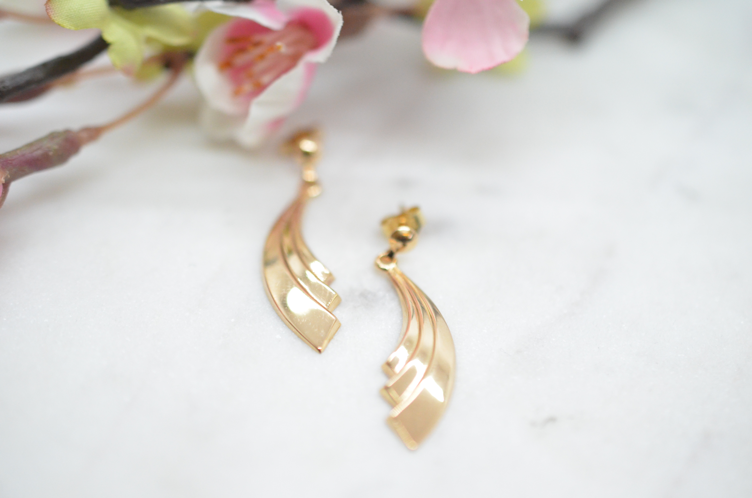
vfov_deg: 22.5
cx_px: 376
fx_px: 1251
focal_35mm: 60
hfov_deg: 33.5
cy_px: 249
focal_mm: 40
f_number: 3.2
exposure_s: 1/2000
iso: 3200
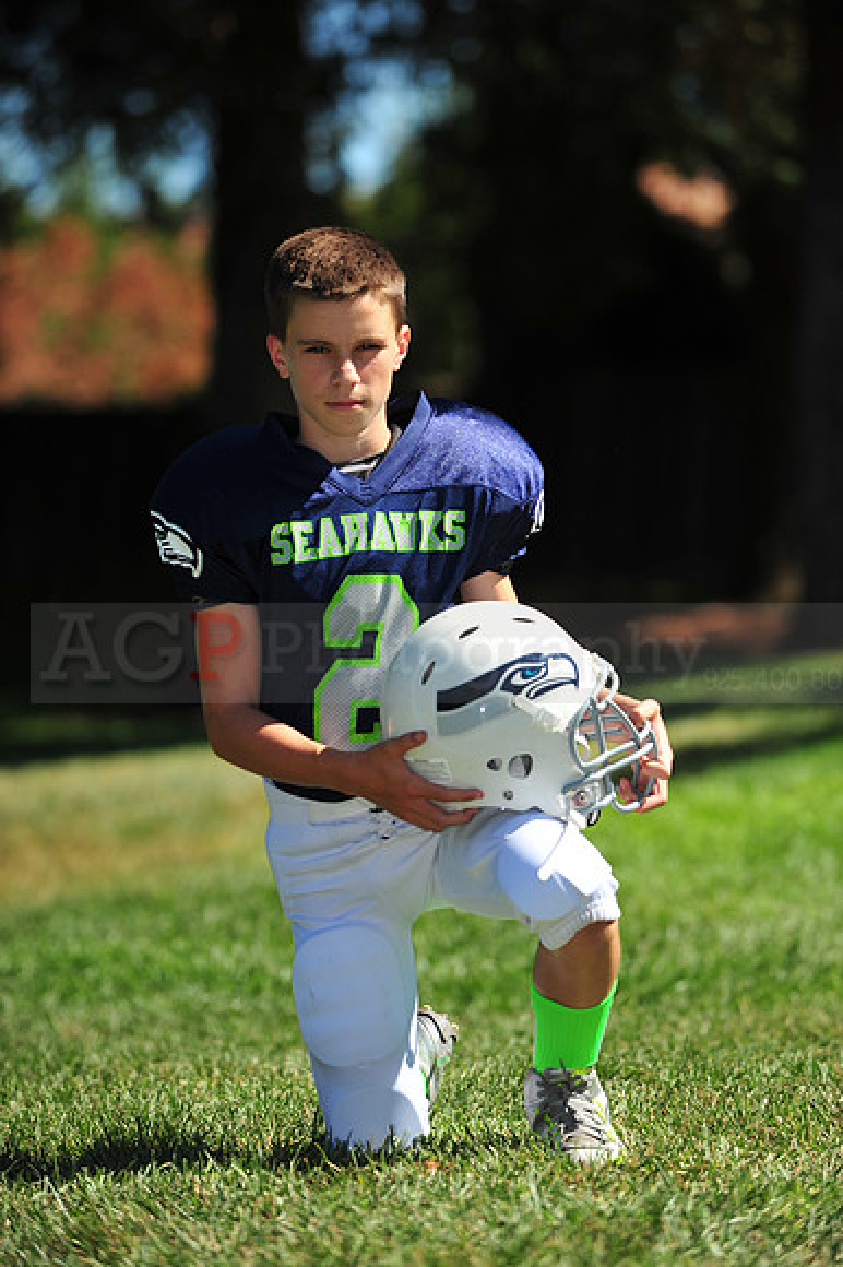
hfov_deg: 7.4
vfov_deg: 11.1
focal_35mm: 185
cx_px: 422
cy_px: 634
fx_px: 6505
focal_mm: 185
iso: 400
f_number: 4.5
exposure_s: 1/3200
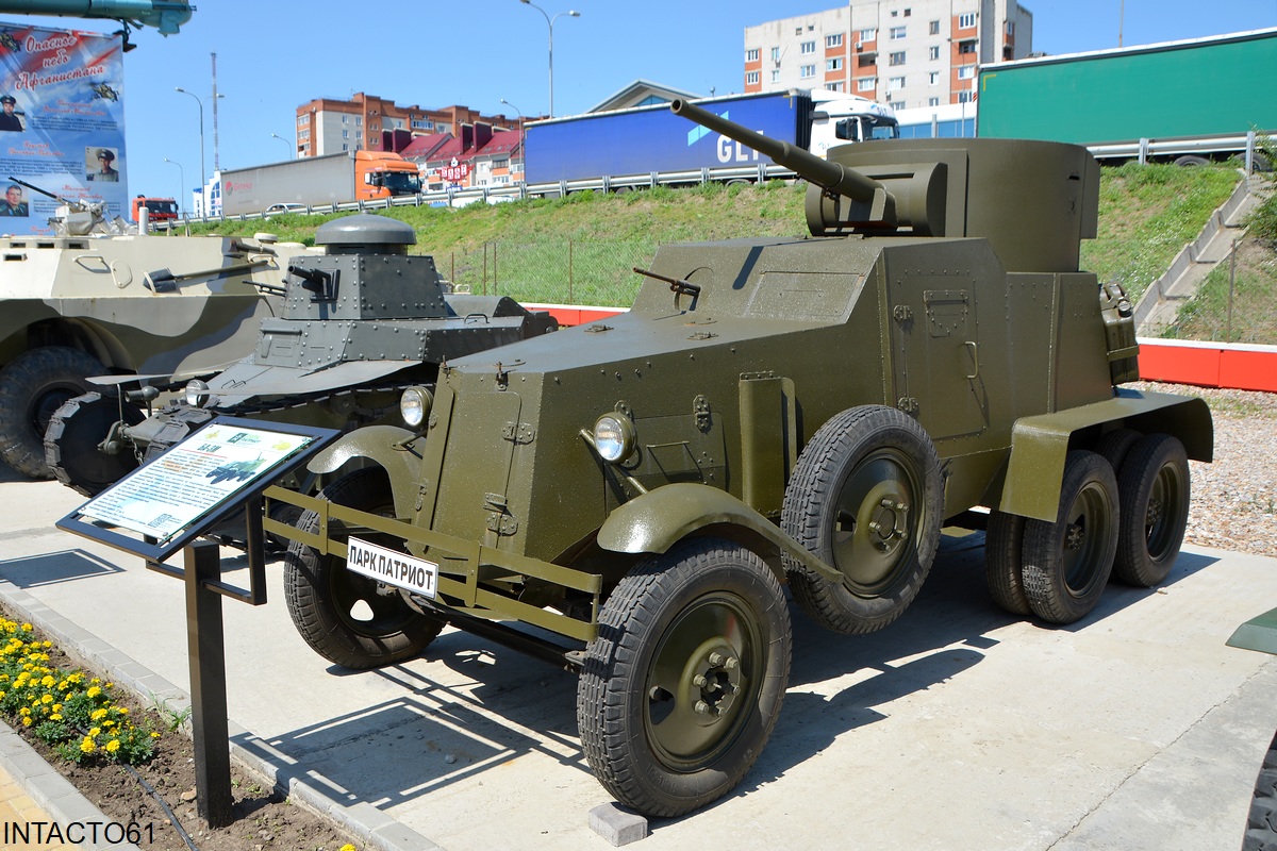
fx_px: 958
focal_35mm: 27
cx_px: 638
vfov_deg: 47.9
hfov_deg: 67.4
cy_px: 426
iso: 110
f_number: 8
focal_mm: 18
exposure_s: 1/250
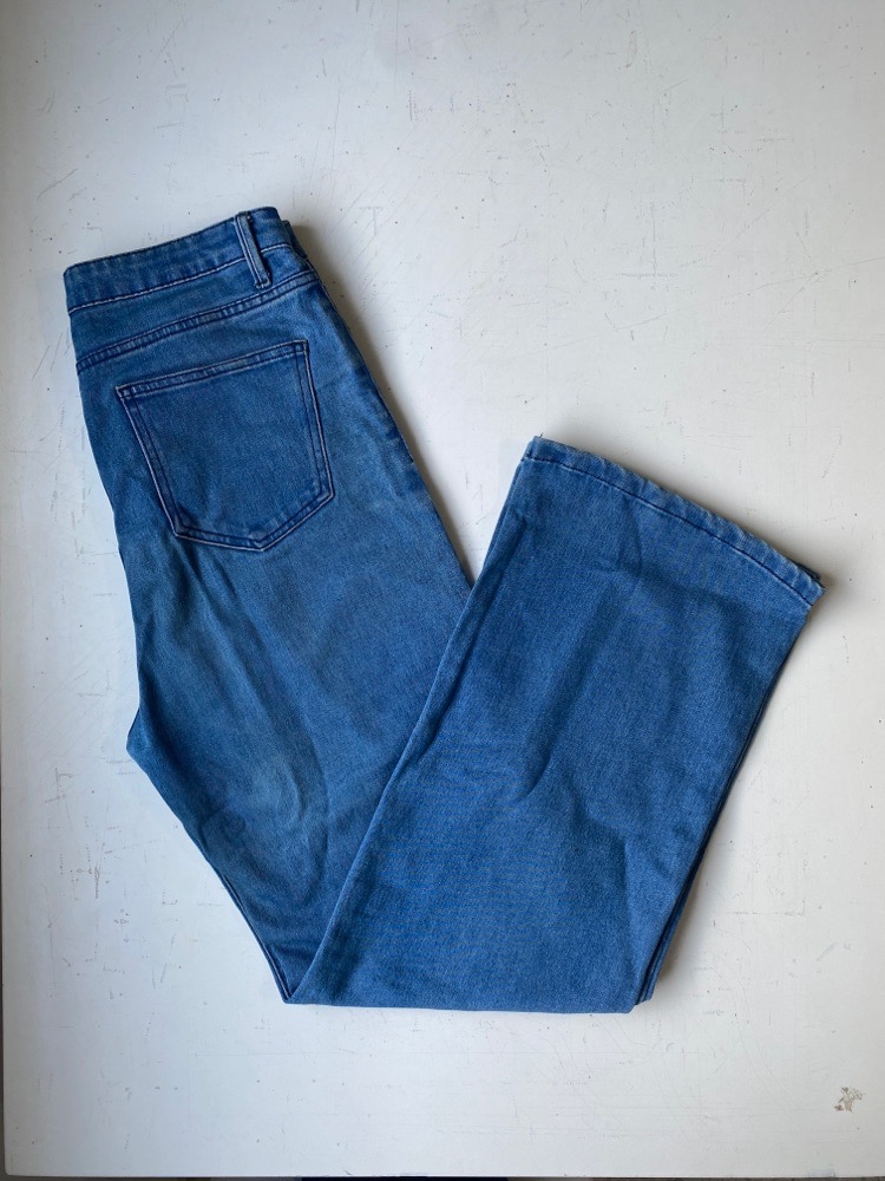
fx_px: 886
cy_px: 590
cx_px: 442
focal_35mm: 26
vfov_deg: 67.3
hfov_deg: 53.1
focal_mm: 4.25
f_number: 1.8
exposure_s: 1/100
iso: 80
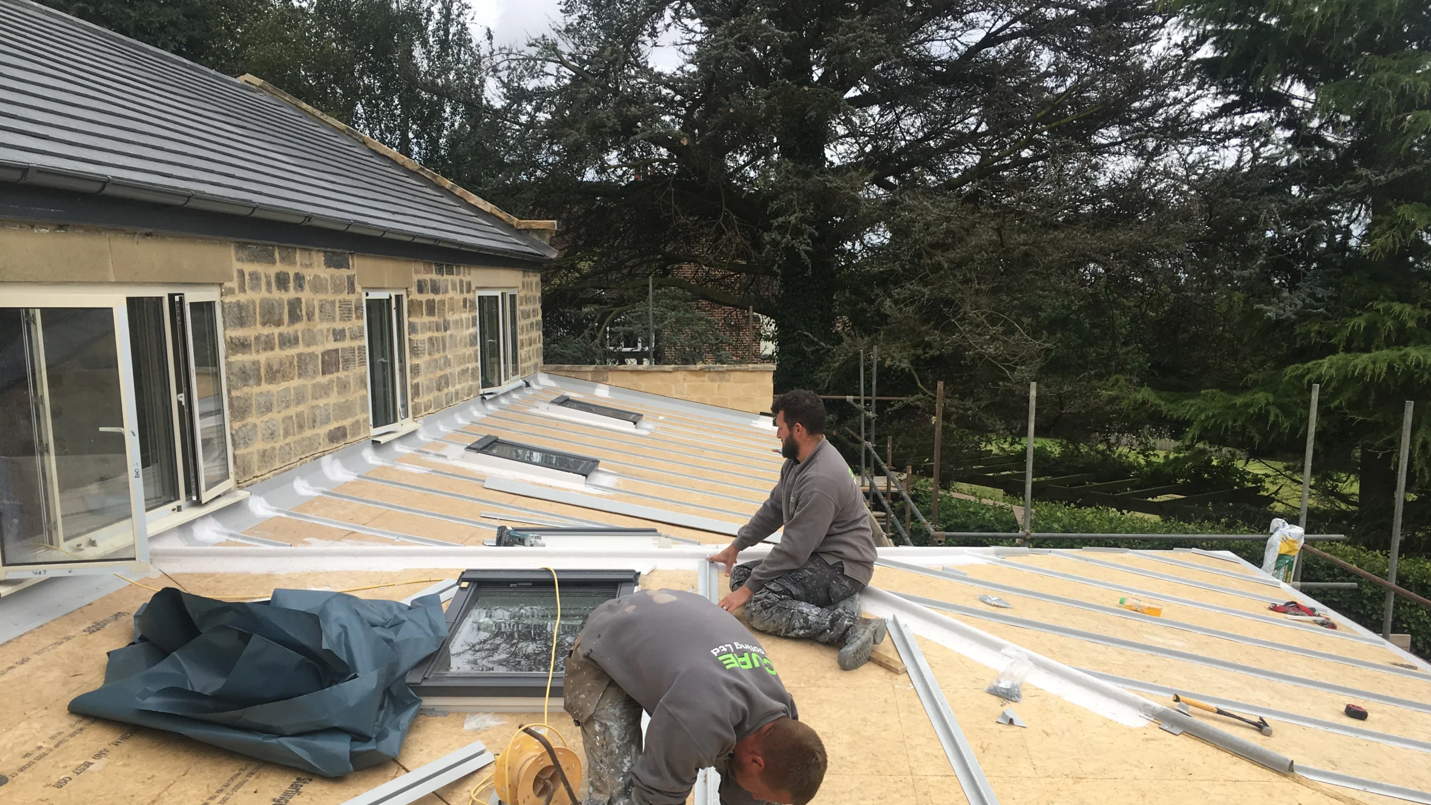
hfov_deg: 61.0
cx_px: 721
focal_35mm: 32
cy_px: 524
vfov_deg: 36.4
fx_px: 1214
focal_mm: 4.15
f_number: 2.2
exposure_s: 1/905
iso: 25
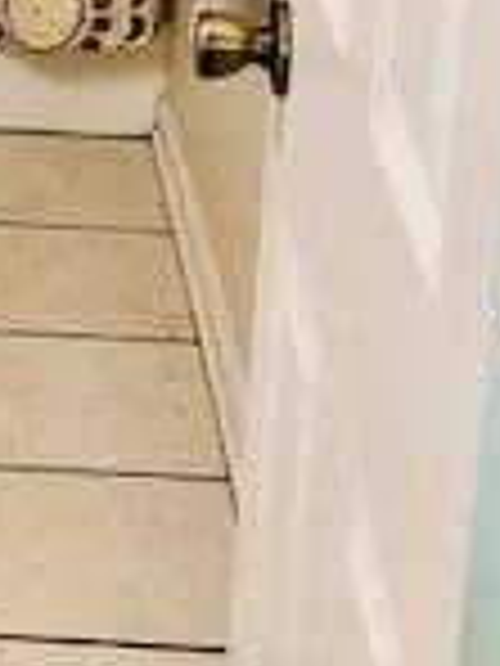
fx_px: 2330
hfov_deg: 11.6
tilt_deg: -14.1
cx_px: -315
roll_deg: -0.5
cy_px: -194
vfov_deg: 15.5
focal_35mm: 121
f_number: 1.8
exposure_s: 1/15
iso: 50
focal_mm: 3.99
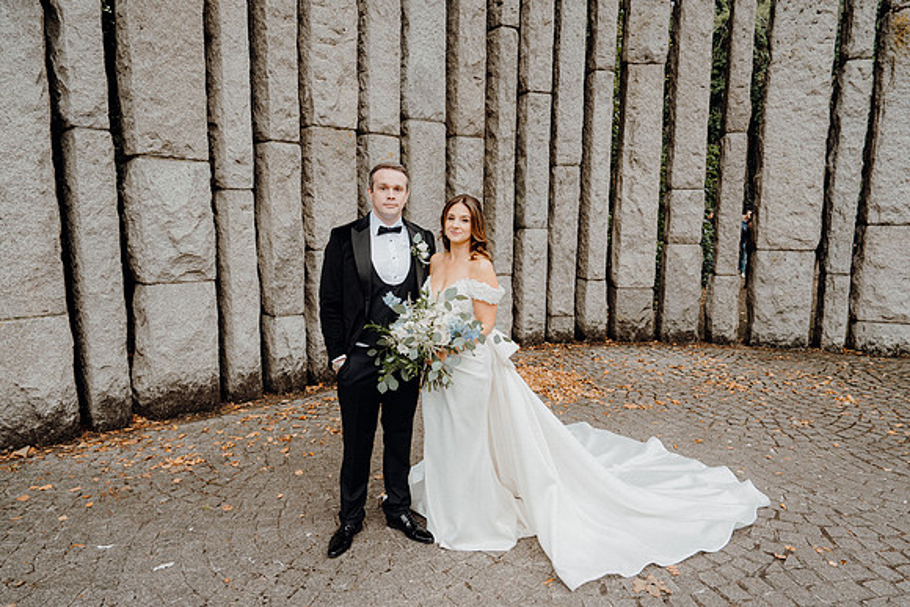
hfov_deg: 73.7
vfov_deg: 53.2
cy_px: 304
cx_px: 455
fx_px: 607
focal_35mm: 24
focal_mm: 24
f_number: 3.5
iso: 125
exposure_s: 1/160
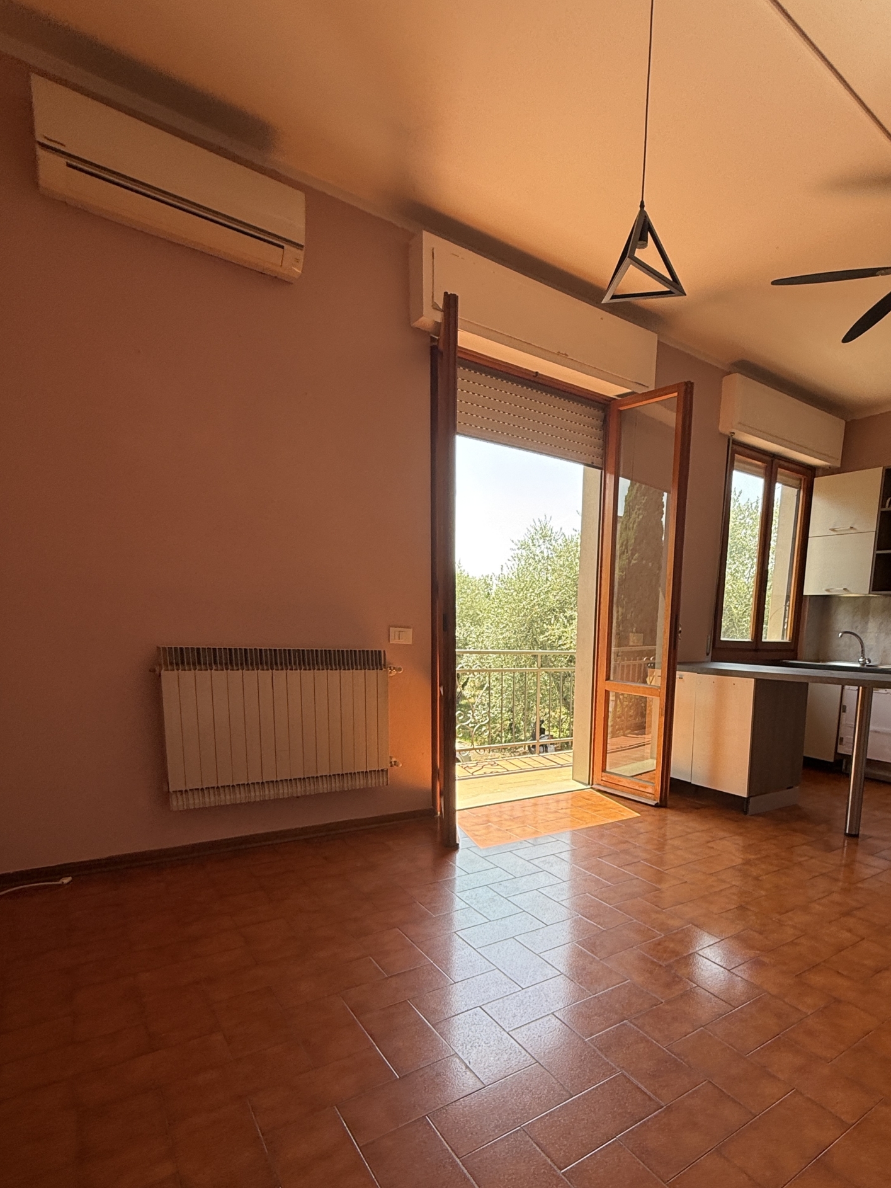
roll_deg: -2.9
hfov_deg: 66.7
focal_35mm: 19
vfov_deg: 82.9
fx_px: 652
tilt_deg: -8.9
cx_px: 601
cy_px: 747
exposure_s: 1/218
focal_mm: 2.22
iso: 50
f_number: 2.2
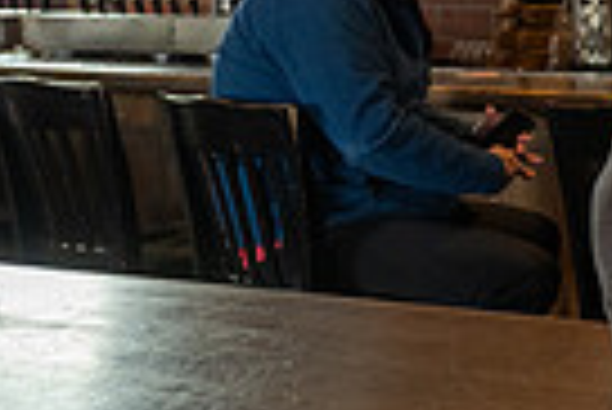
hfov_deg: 15.3
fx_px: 1736
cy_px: 110
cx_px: 1287
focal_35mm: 102
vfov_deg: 13.4
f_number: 2.8
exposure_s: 1/160
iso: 1000
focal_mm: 24
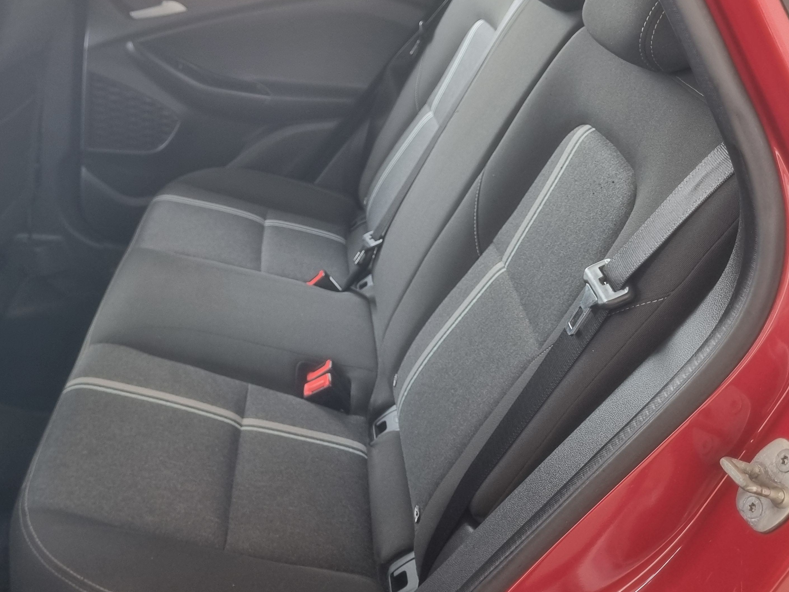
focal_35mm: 37
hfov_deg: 49.0
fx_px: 843
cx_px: 242
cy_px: 212
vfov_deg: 38.3
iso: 160
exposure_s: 1/60
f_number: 1.8
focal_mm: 5.4
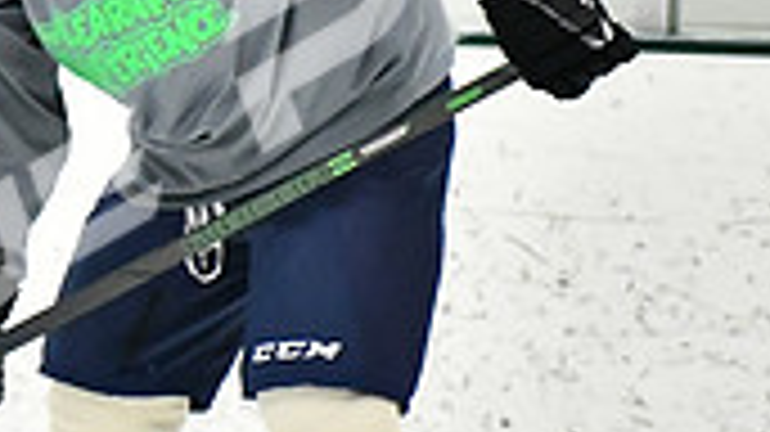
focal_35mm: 1013
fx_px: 20673
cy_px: 218
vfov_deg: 1.2
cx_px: -23
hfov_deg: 2.1
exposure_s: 1/1600
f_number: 2.8
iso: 6400
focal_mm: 190
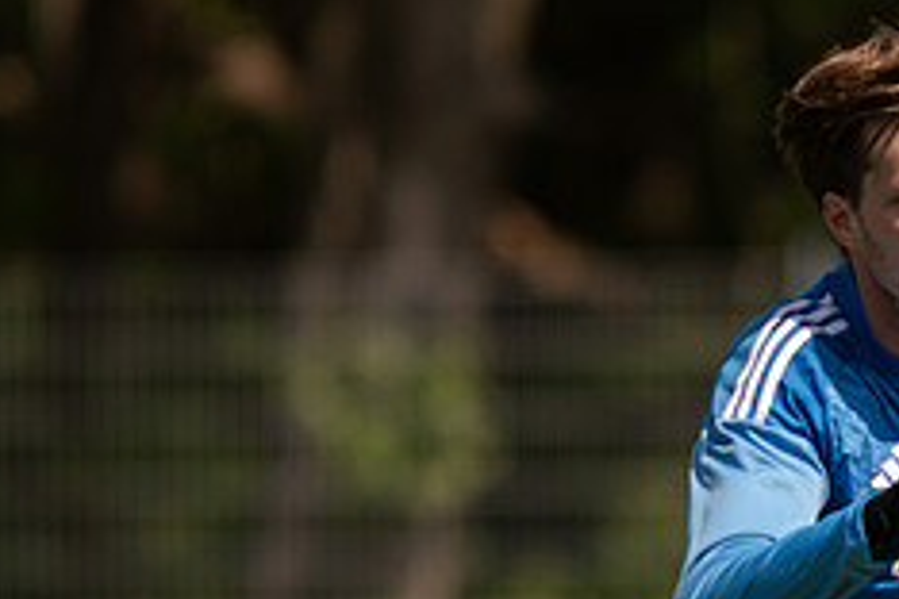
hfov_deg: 1.8
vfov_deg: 1.2
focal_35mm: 1116
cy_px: 528
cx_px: 1072
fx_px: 27867
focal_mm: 300
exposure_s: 1/1600
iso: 100
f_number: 3.2
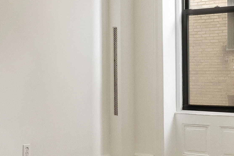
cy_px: 83
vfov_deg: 19.4
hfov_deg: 28.5
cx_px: 170
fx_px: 455
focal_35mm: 70
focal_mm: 10
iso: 800
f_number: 13
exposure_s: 1/2
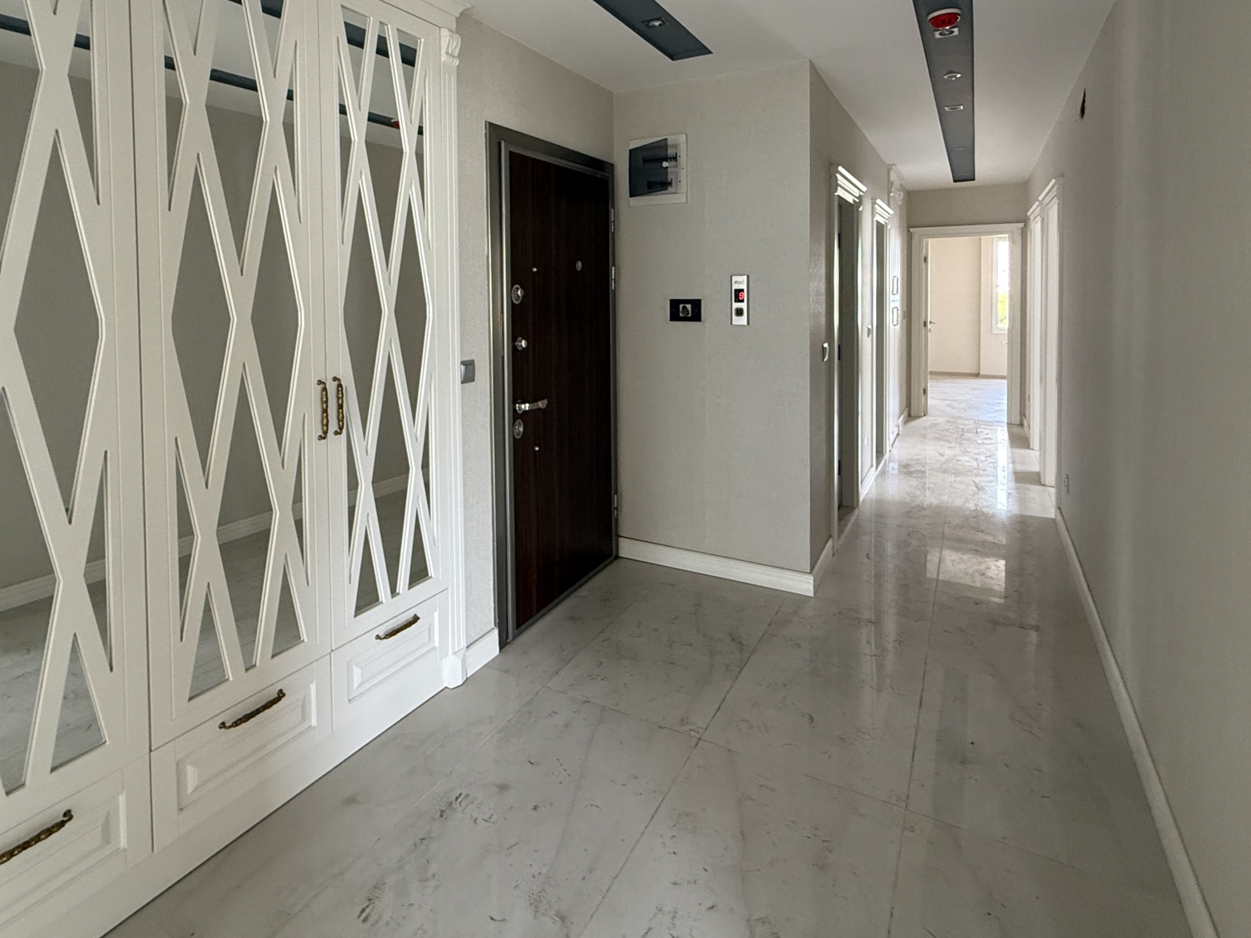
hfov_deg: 84.6
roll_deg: +0.5
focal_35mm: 19
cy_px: 312
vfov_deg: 66.8
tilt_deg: -1.5
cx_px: 595
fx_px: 687
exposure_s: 1/76
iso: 320
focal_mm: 2.22
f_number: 2.2
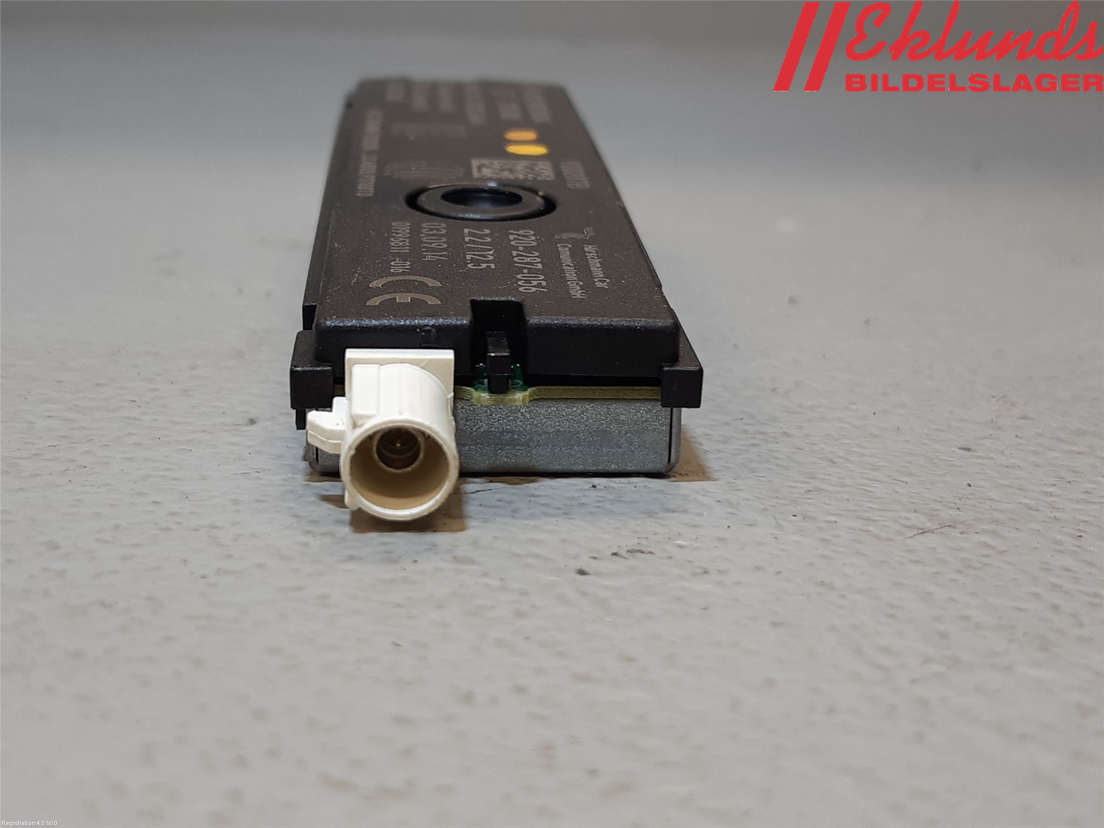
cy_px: 414
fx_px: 829
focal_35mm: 26
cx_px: 552
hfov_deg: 67.3
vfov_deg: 53.1
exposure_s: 1/50
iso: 40
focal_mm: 3.93
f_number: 1.7
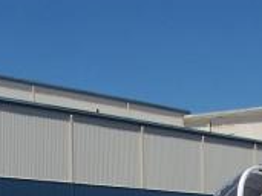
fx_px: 1074
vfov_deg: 10.2
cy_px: 250
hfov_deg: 13.6
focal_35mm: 142
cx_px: 283
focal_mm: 6.3
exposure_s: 1/500
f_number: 5.6
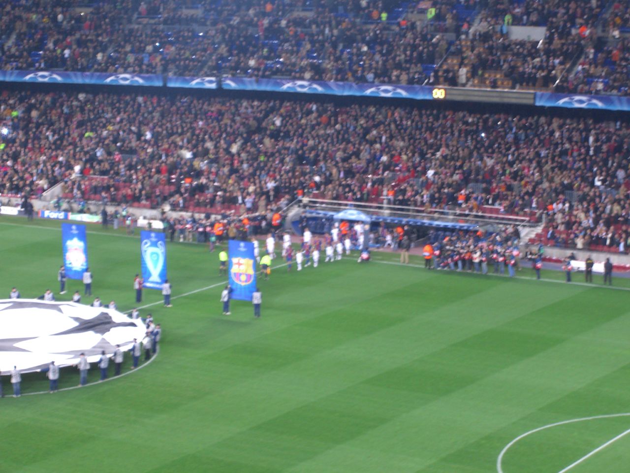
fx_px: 2075
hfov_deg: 17.3
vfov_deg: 13.0
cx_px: 315
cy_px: 236
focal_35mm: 114
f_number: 5.1
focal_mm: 23.7
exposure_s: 1/8
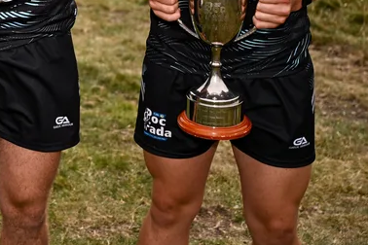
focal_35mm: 103
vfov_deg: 12.9
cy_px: -71
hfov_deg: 18.4
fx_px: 1053
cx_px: -121
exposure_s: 1/2500
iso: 160
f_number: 2.8
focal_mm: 38
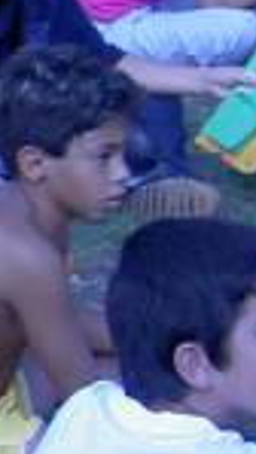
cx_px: -634
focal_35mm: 228
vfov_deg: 9.4
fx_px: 2747
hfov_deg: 5.0
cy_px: 262
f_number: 2.8
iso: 100
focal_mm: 8
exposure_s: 1/125
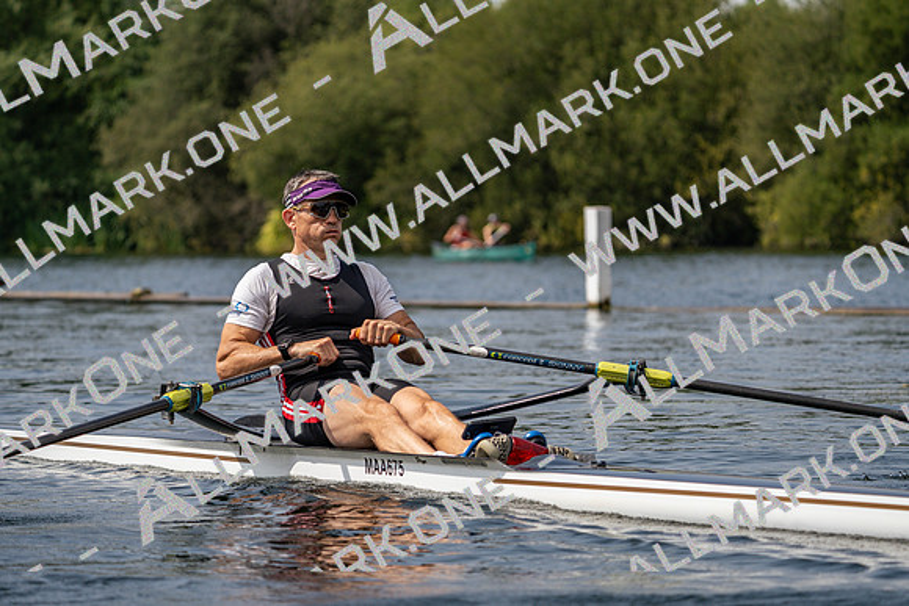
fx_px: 5051
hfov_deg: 10.3
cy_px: 303
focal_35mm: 200
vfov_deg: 6.9
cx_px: 454
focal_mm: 200
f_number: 5.6
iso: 200
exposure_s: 1/1600
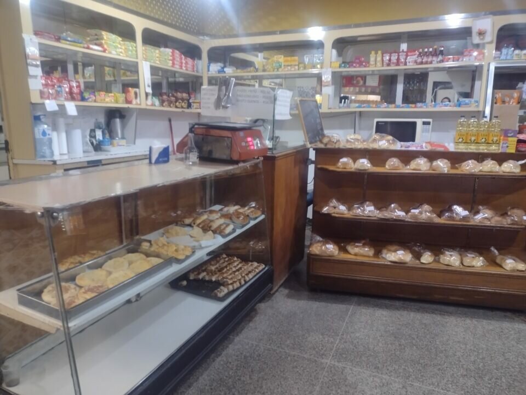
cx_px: 263
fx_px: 410
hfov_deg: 65.3
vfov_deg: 51.4
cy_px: 198
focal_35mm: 27
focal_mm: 4.71
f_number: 1.7
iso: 428
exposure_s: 1/24
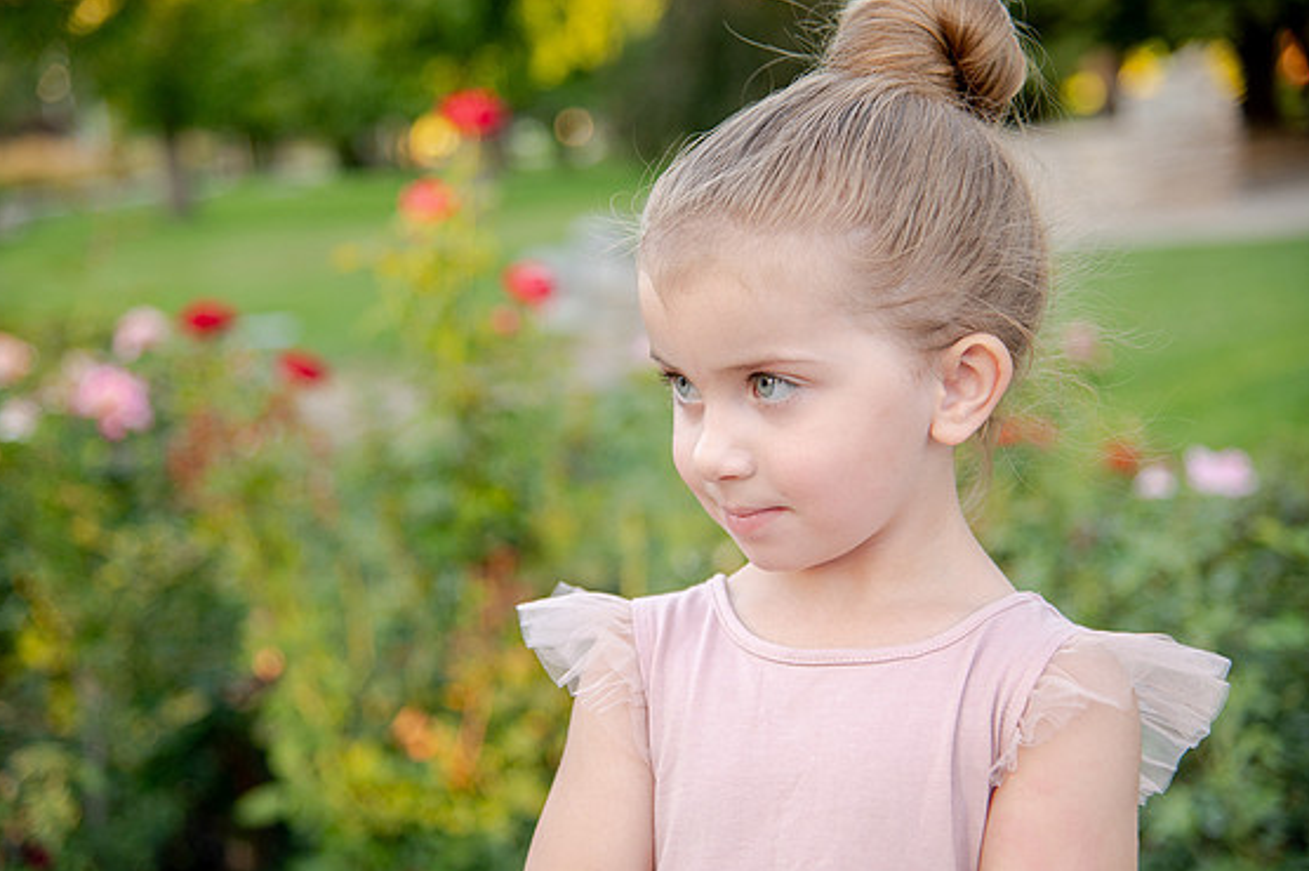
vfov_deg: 18.6
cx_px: 631
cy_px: 445
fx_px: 2653
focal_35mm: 73
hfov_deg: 27.7
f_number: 4
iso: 640
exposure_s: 1/250
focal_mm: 70
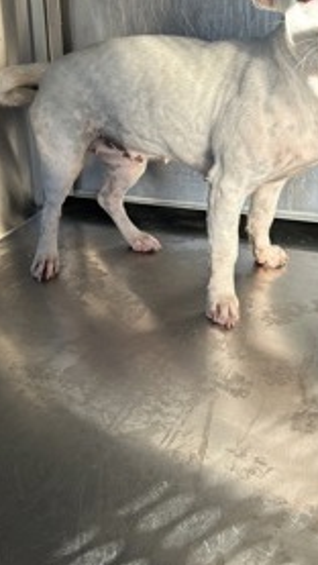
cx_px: 156
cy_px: 192
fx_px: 644
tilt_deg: -16.0
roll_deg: -0.7
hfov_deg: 27.7
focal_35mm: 43
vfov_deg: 46.7
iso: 50
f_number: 1.5
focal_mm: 5.7
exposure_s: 1/526
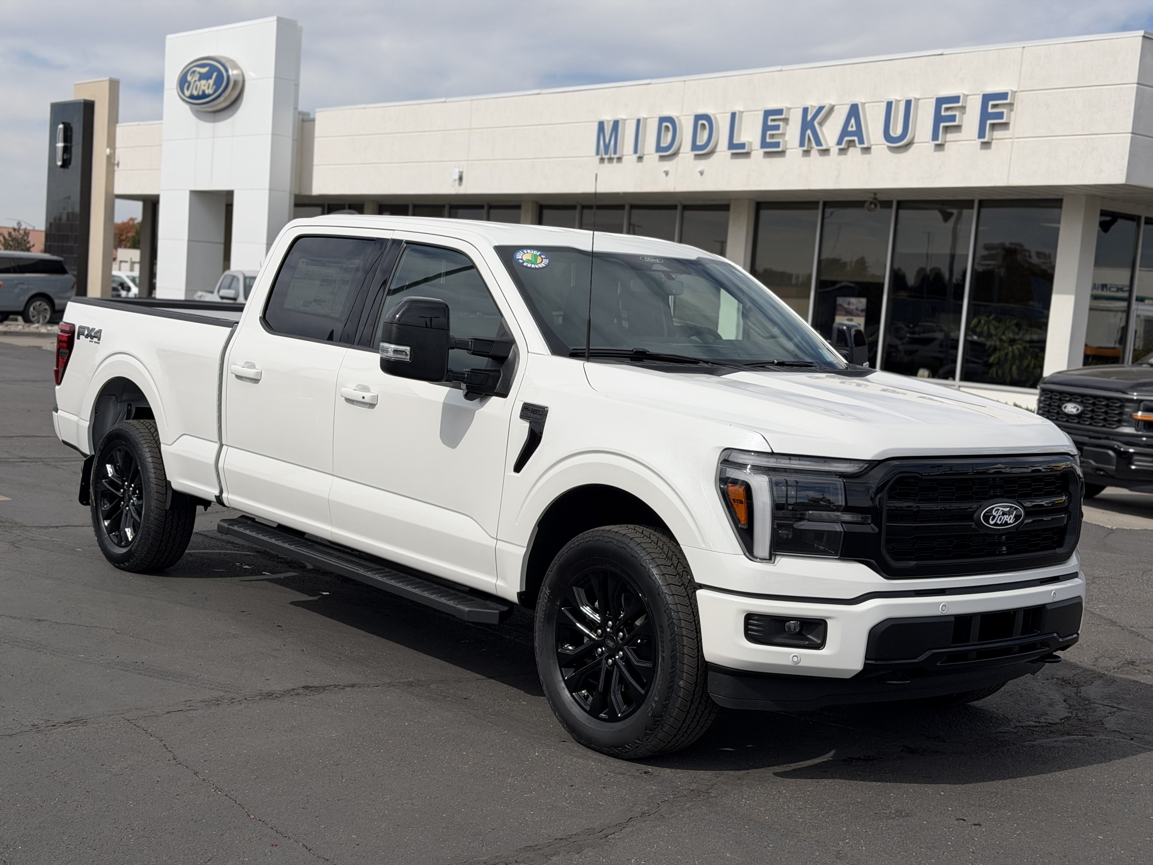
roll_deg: -4.2
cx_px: 576
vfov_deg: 30.3
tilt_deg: -6.3
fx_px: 1599
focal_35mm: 48
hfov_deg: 39.7
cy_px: 432
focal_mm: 6.76
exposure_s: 1/8772
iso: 80
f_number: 1.78
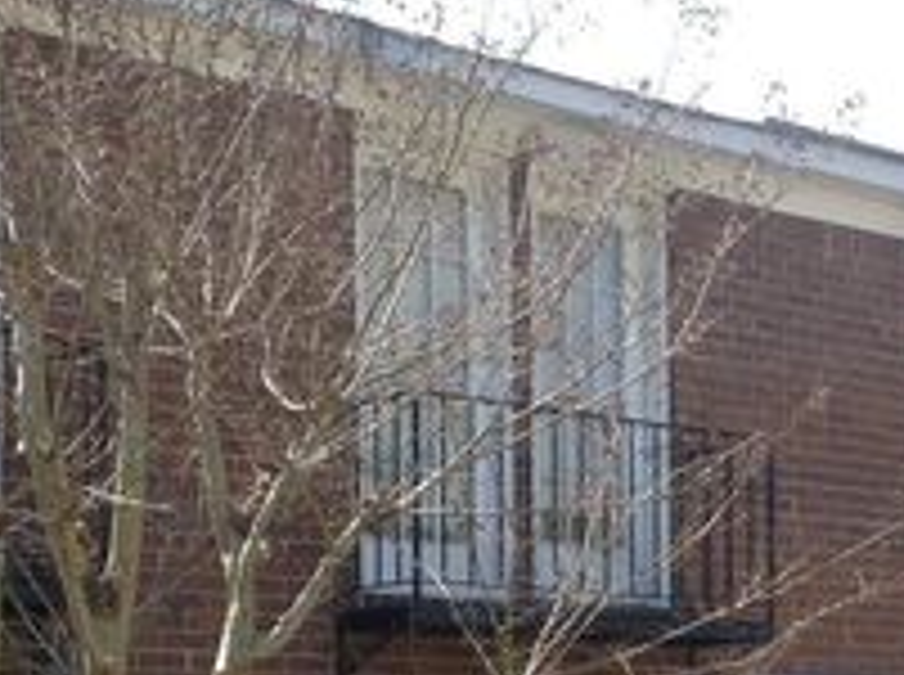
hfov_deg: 22.4
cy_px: 799
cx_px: 652
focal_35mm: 87
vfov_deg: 16.3
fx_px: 2268
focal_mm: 4.28
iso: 50
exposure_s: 1/480
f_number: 2.4
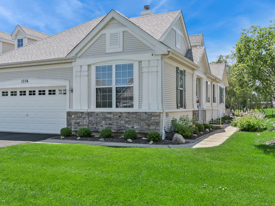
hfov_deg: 55.4
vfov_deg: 42.9
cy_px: 103
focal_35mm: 33
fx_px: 262
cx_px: 136
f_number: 8
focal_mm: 20
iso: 250
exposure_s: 1/320
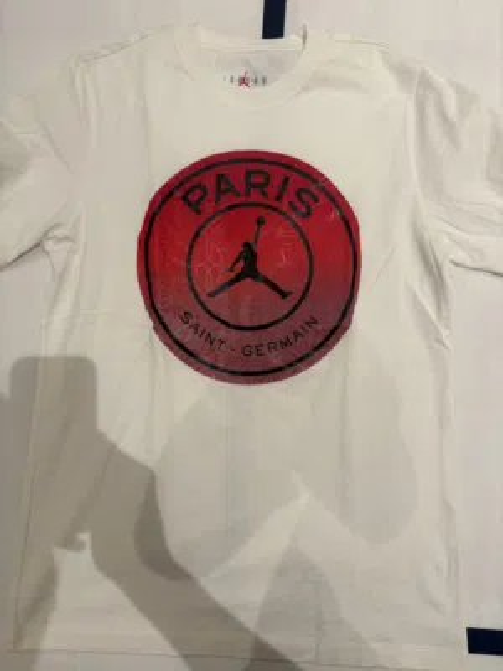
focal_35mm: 26
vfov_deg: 67.3
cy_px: 336
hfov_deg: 53.1
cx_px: 252
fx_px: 504
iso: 100
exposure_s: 1/50
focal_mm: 5.96
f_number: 1.6
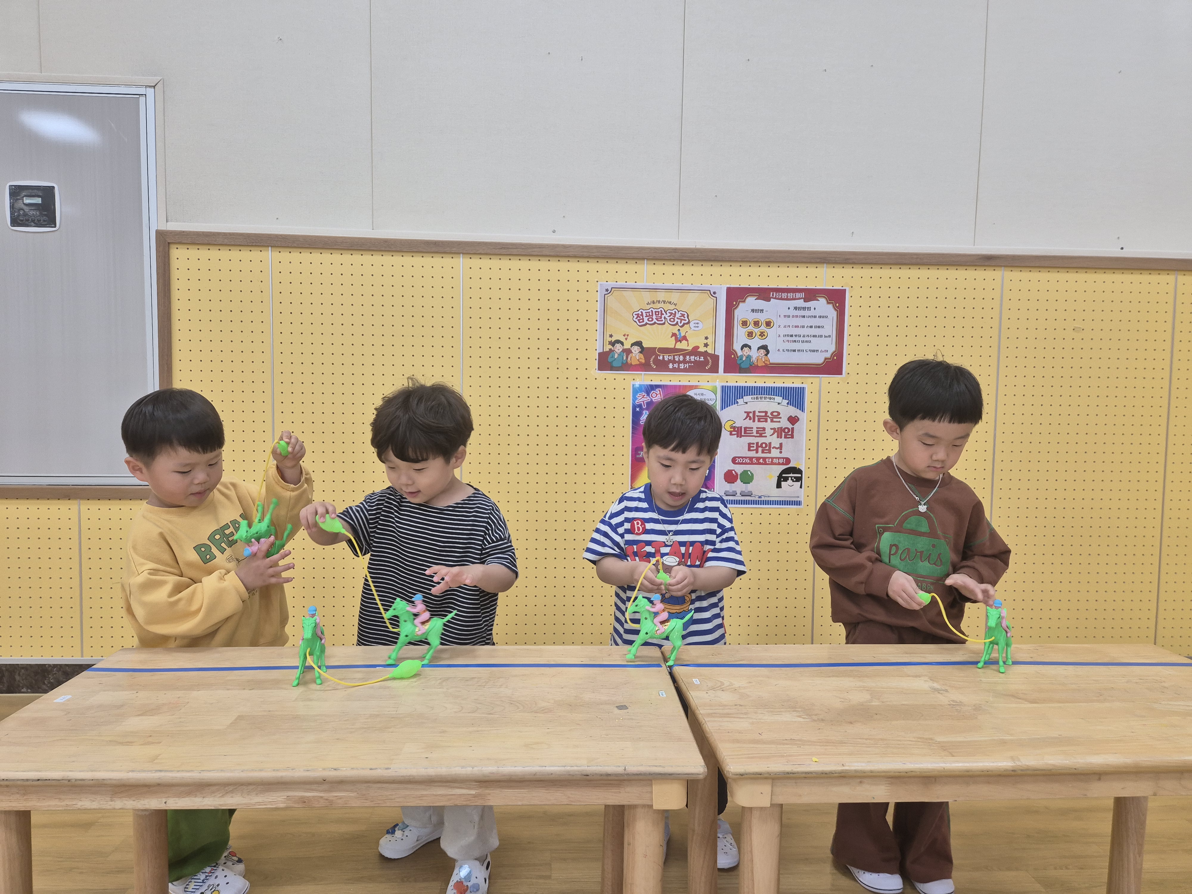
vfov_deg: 58.9
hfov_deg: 73.9
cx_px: 596
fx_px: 792
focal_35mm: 23
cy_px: 447
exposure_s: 1/120
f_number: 1.8
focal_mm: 5.4
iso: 125
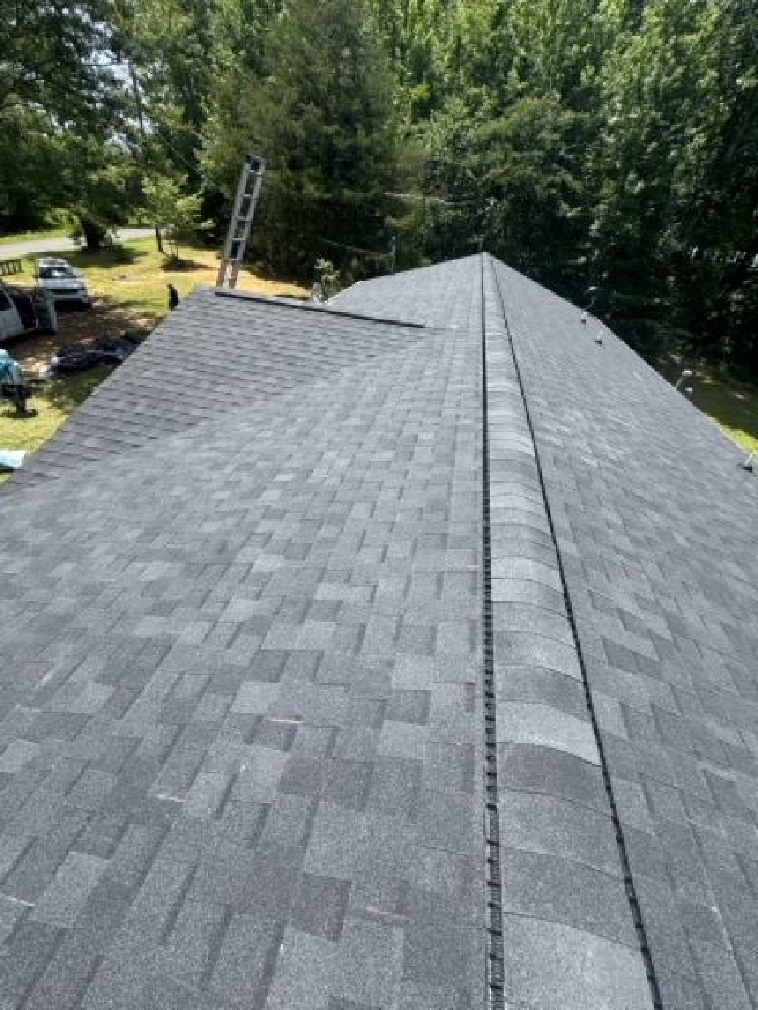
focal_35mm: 14
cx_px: 379
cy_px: 505
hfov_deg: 85.7
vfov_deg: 102.1
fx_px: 409
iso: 40
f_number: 2.2
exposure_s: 1/899
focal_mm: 2.22
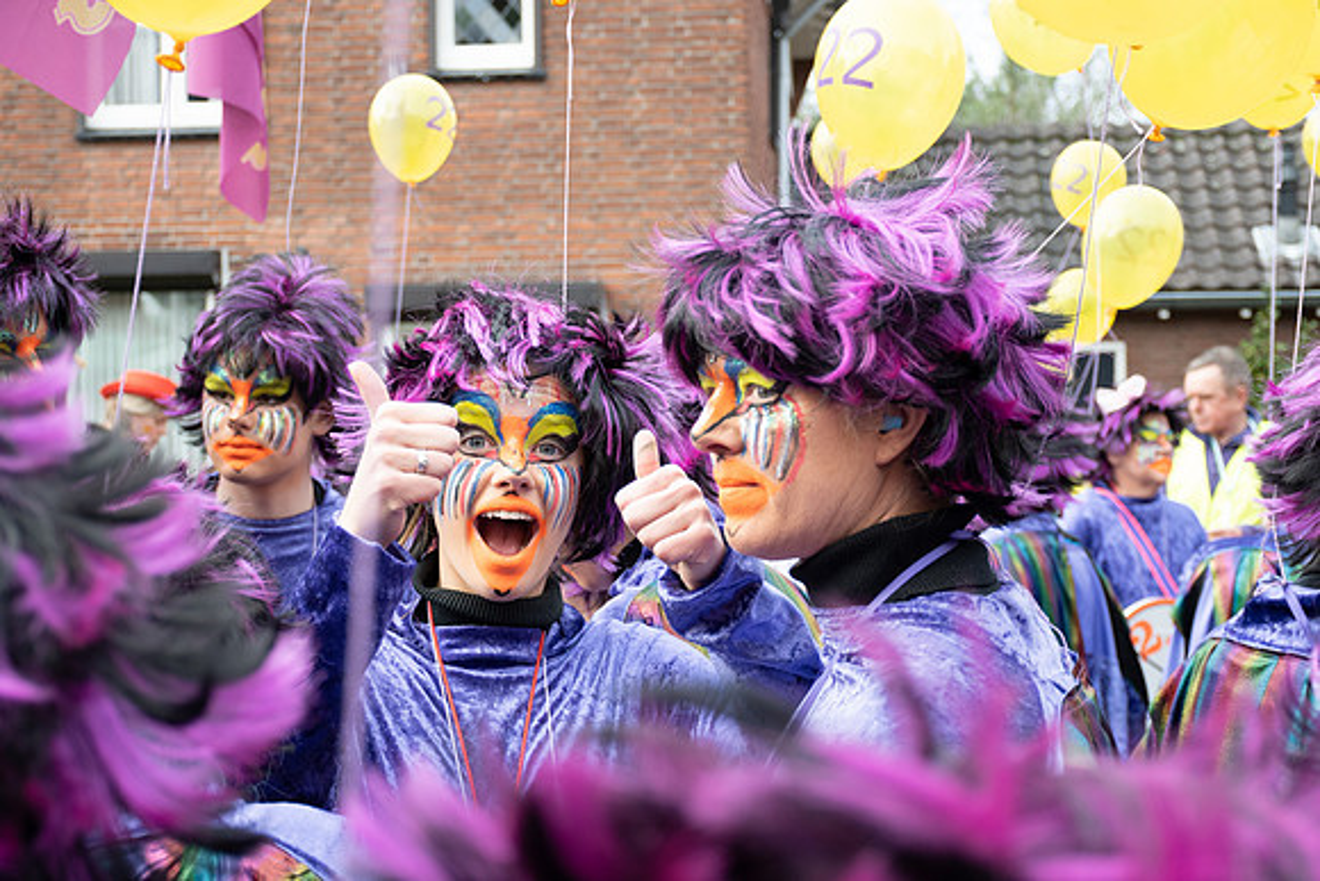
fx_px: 2090
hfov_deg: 35.0
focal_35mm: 57
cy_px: 440
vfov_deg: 23.8
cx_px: 660
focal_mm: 38
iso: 400
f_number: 4.2
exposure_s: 1/400
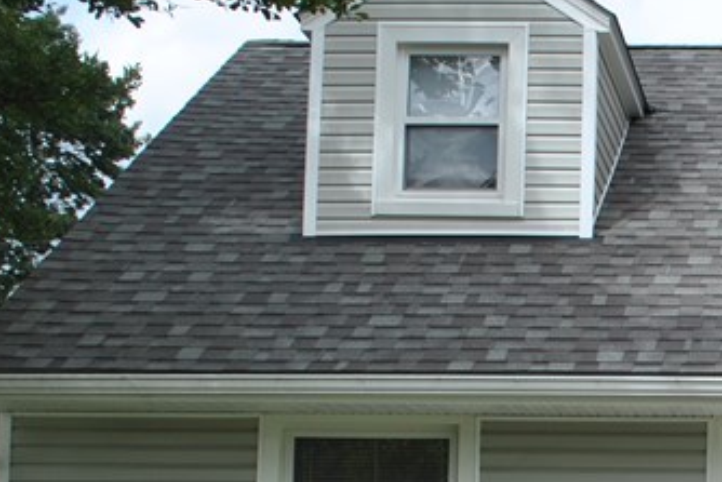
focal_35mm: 107
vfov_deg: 12.6
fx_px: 2147
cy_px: 540
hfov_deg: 18.2
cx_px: 833
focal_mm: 22
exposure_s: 1/250
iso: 100
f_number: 8
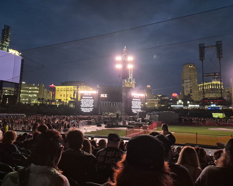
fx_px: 165
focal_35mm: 24
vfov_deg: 58.8
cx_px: 119
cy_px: 93
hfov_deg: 70.3
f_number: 1.8
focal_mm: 5.4
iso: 2000
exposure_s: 1/120
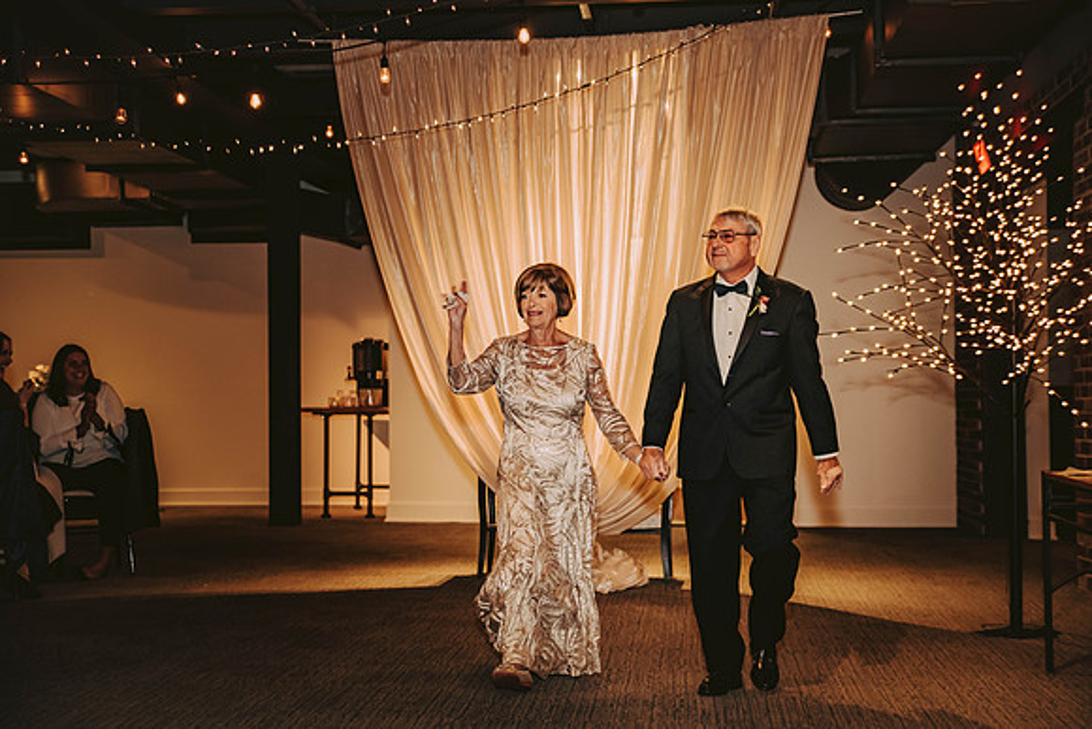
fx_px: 1669
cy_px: 364
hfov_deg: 36.2
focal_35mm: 55
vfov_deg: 24.6
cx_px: 546
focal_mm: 55
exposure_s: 1/100
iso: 1250
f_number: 3.2
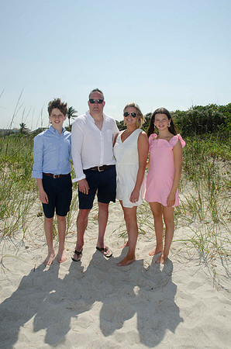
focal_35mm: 27
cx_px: 116
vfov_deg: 67.5
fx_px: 261
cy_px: 174
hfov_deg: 47.7
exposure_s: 1/250
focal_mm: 18
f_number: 9
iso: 100
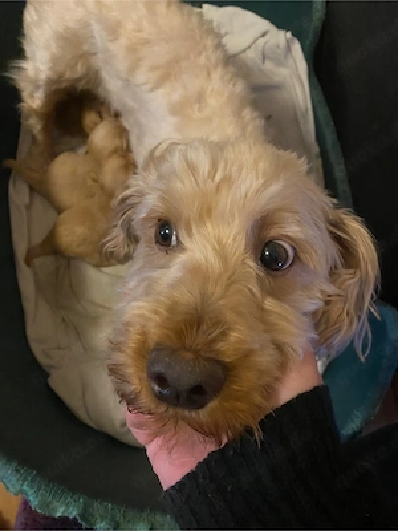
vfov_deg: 67.3
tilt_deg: -75.5
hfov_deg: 53.1
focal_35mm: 26
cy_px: 266
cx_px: 199
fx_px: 399
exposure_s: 1/25
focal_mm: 4.25
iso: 640
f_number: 1.8
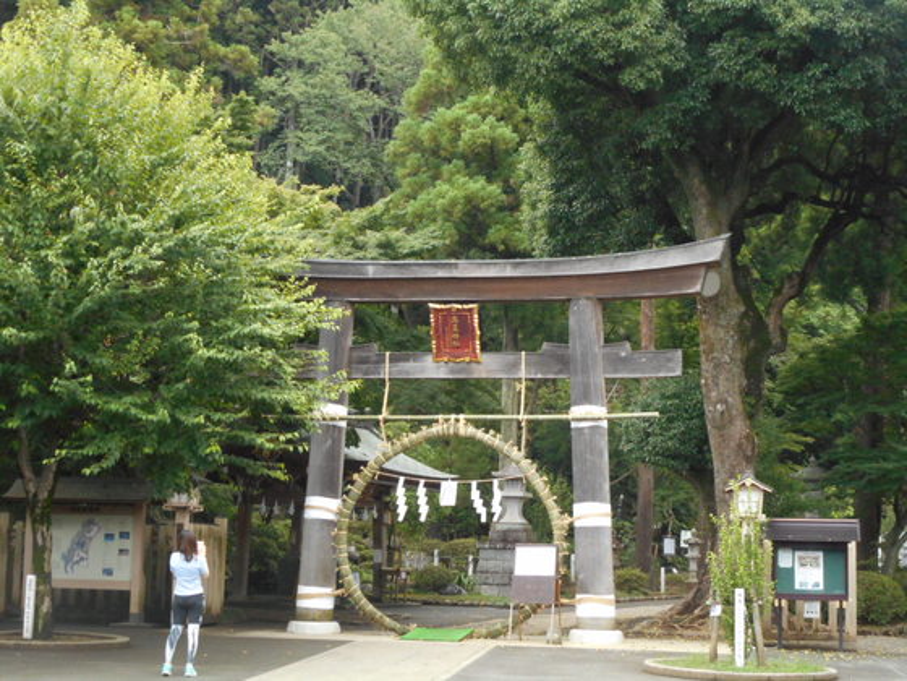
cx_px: 454
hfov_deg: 29.0
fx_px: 1756
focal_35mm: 67
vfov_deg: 21.9
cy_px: 340
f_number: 5.3
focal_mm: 12
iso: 400
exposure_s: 1/60
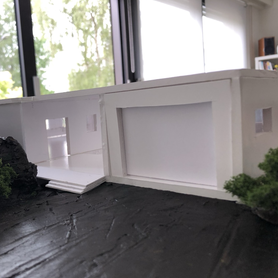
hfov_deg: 47.8
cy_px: 139
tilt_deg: -5.1
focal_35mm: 34
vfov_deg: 48.5
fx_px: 309
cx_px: 96
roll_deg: +5.6
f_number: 1.8
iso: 20
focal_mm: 3.99
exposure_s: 1/40
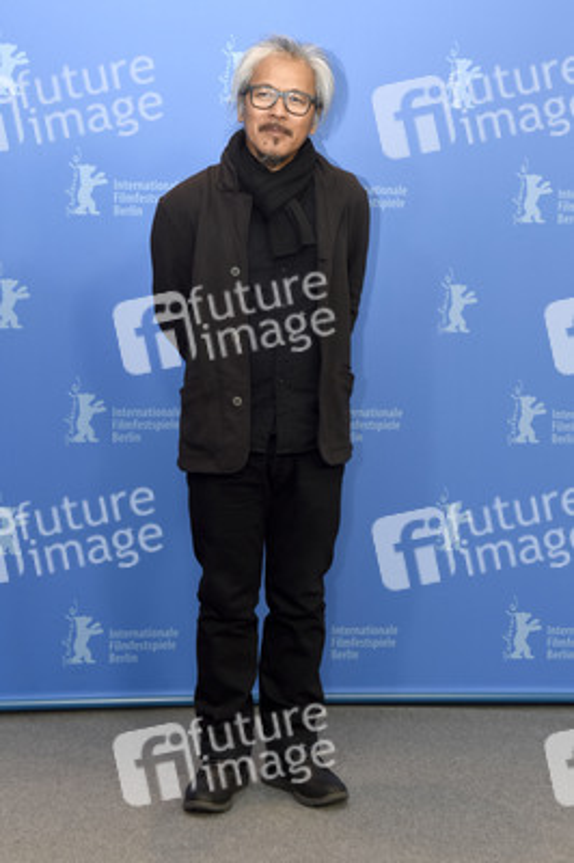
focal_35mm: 57
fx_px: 1366
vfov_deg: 35.1
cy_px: 432
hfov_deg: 23.7
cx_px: 287
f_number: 5
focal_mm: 38
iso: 640
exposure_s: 1/160
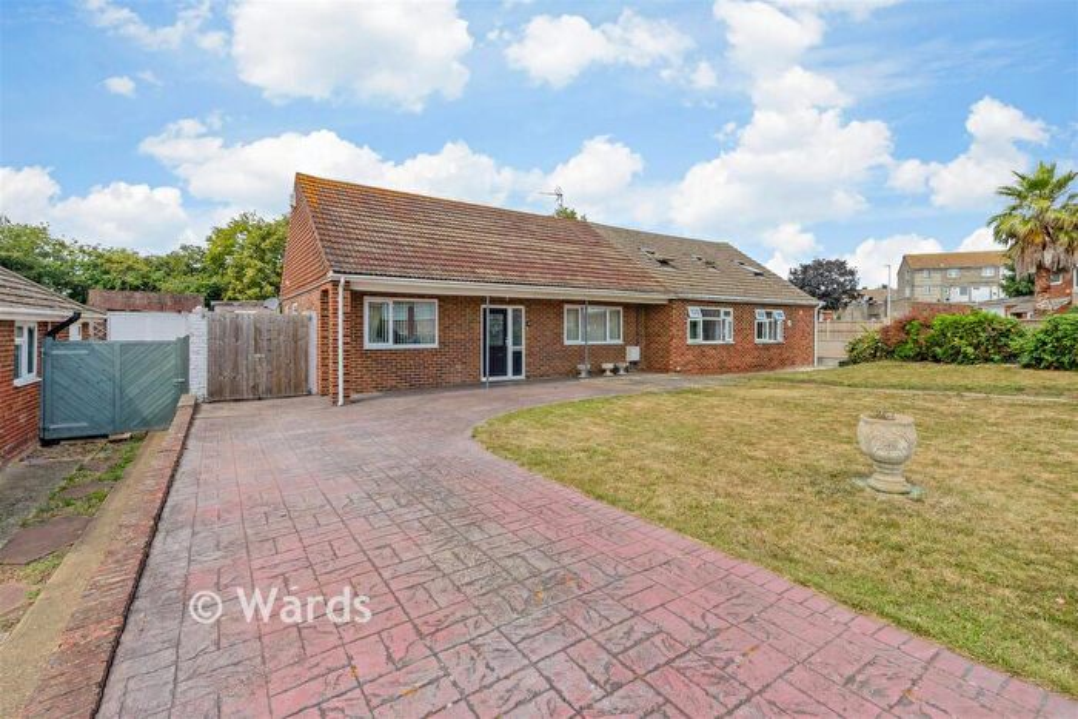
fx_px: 419
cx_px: 539
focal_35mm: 14
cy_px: 360
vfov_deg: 81.2
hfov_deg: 104.2
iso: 100
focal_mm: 14
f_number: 8
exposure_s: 1/400
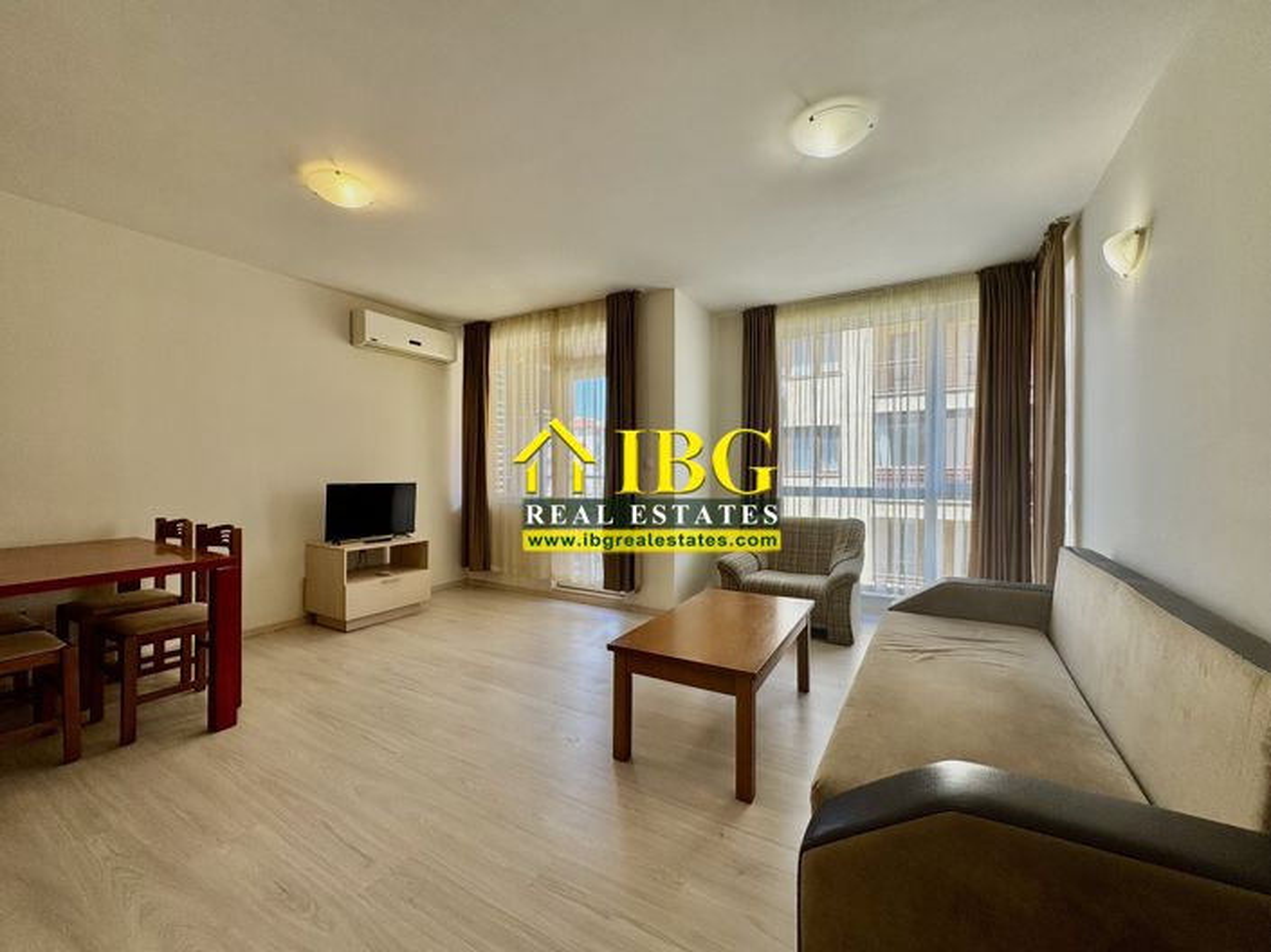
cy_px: 476
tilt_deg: -1.0
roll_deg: +0.1
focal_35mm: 14
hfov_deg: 102.1
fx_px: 514
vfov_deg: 85.6
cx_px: 636
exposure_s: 1/100
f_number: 2.2
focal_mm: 2.22
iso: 40
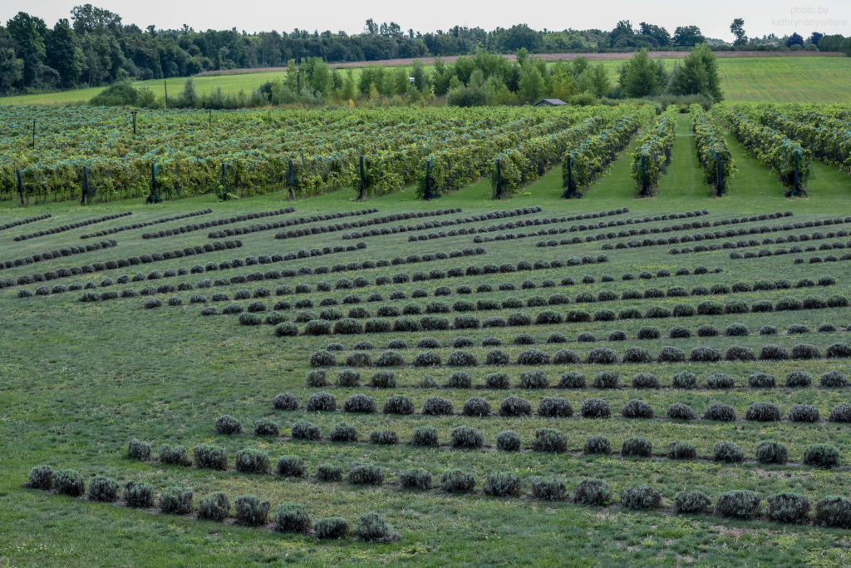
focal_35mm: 82
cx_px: 426
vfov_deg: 16.6
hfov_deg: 24.6
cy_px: 284
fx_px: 1950
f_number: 8
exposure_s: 1/500
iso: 450
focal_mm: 55
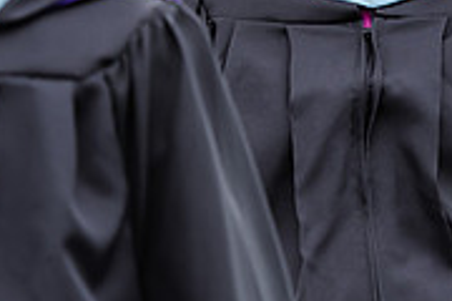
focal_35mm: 549
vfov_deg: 2.5
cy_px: -29
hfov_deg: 3.8
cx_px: 392
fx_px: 6892
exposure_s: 1/640
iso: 500
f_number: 5
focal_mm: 170
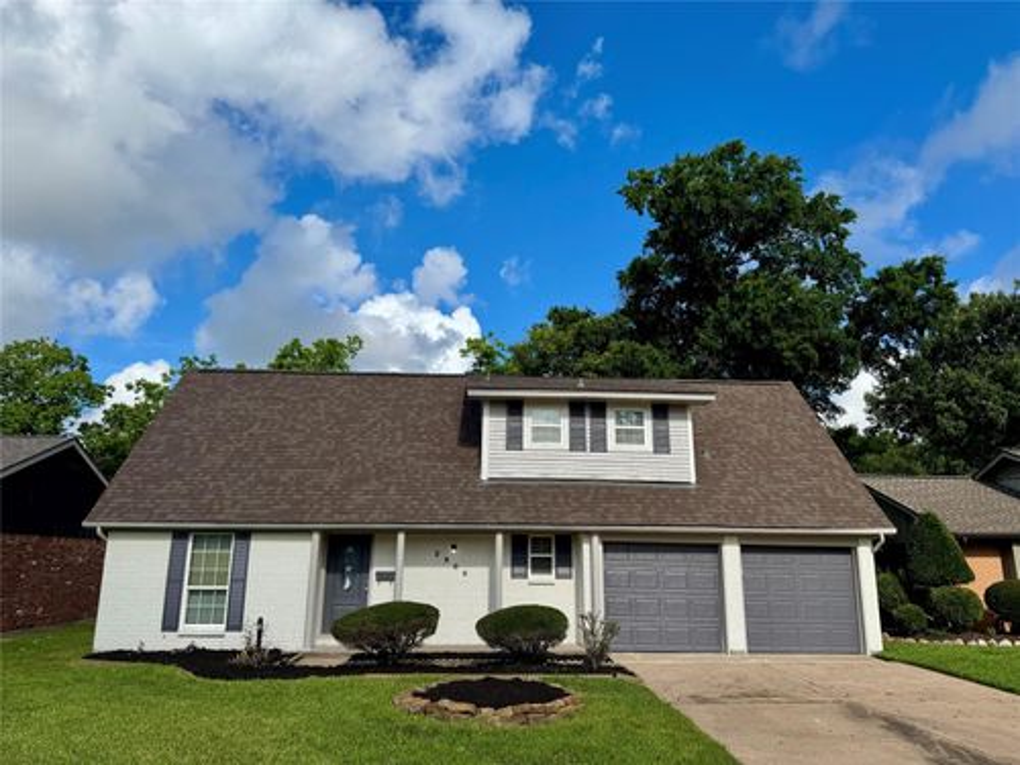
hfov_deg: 71.6
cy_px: 382
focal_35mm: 24
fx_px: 707
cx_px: 510
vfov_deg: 56.8
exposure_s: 1/5814
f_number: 1.78
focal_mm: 6.76
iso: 80
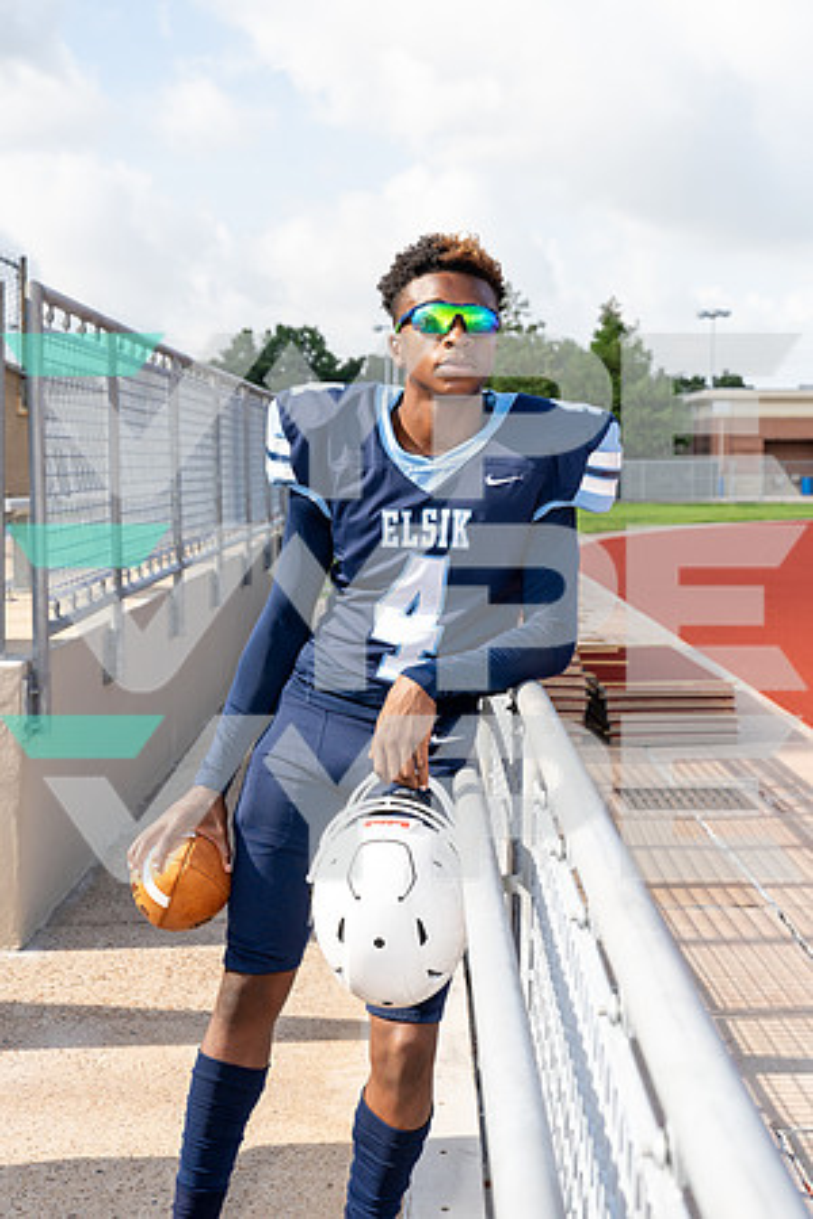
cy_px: 610
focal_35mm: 56
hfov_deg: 24.2
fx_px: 1897
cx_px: 406
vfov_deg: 35.6
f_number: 7.1
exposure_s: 1/250
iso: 200
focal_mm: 56
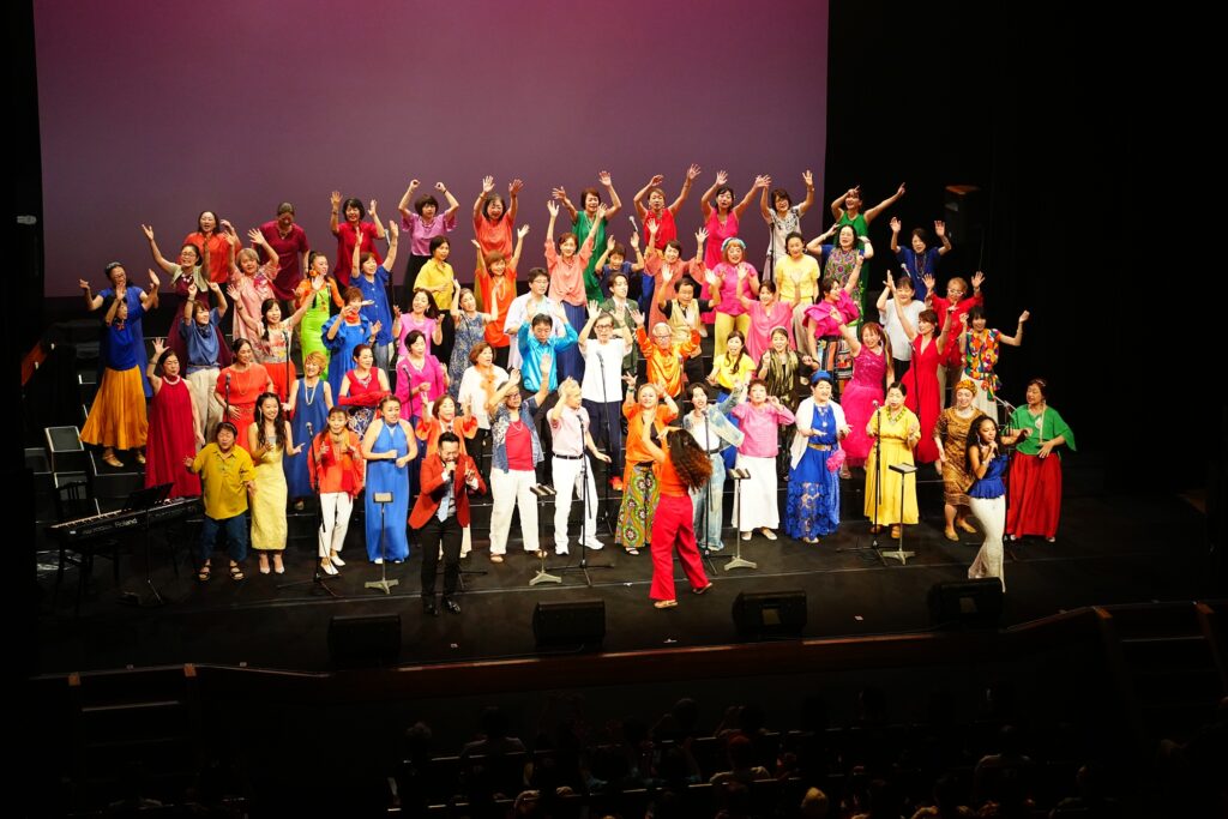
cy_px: 410
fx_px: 3070
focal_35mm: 90
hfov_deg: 22.6
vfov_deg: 15.2
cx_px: 614
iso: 3200
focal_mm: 90
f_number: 4.5
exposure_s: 1/400
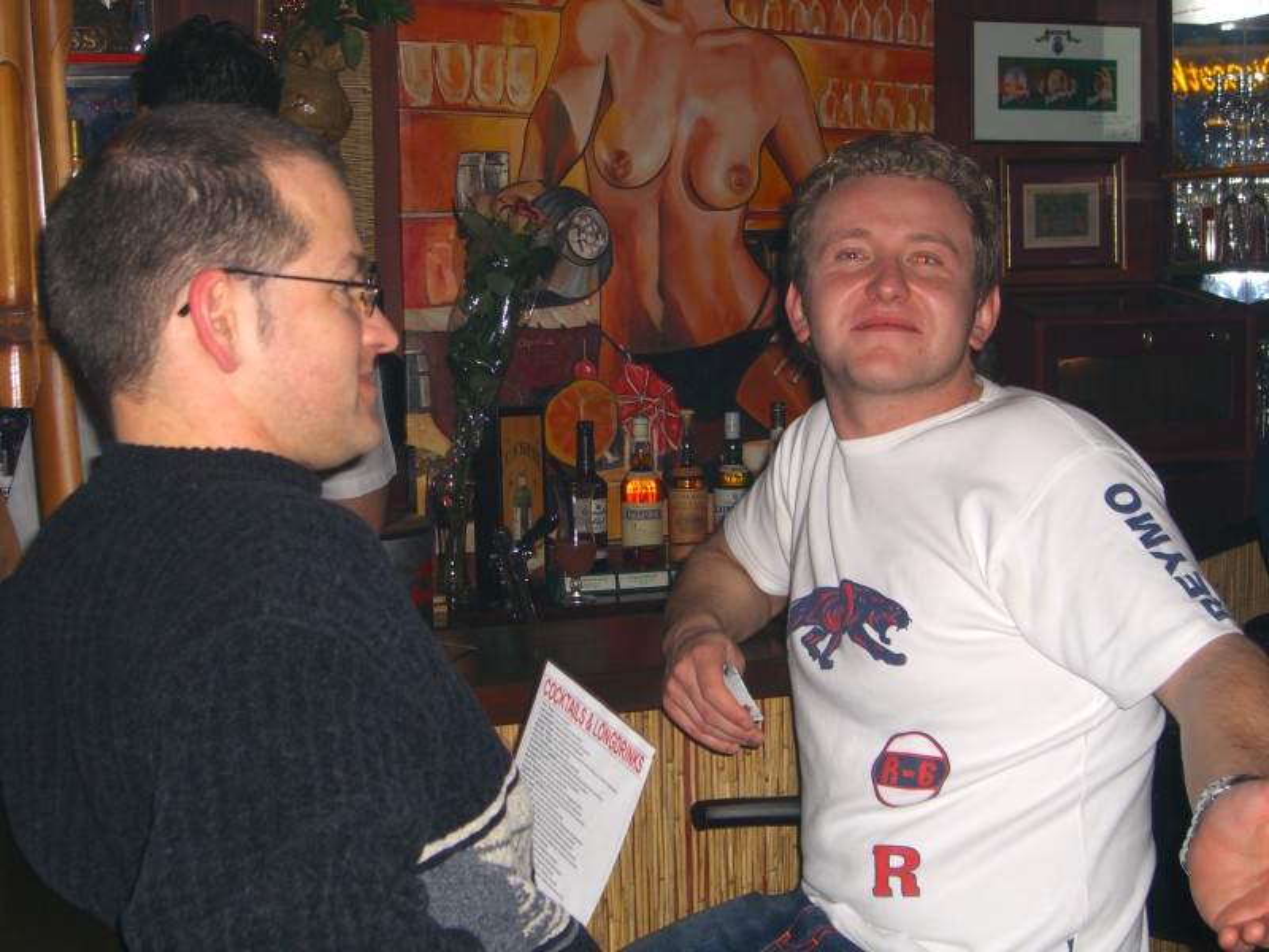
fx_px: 2090
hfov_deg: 33.8
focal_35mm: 57
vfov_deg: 25.7
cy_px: 476
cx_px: 634
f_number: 3.6
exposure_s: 1/60
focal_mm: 11.8
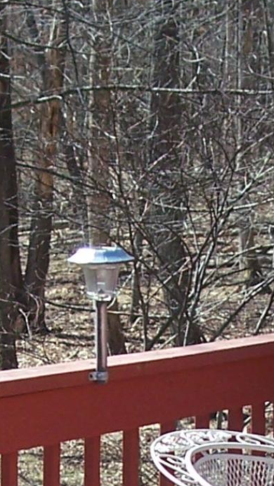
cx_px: 230
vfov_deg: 11.6
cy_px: 431
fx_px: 2376
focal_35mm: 184
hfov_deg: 6.6
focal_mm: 8
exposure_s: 1/500
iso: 100
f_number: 3.4
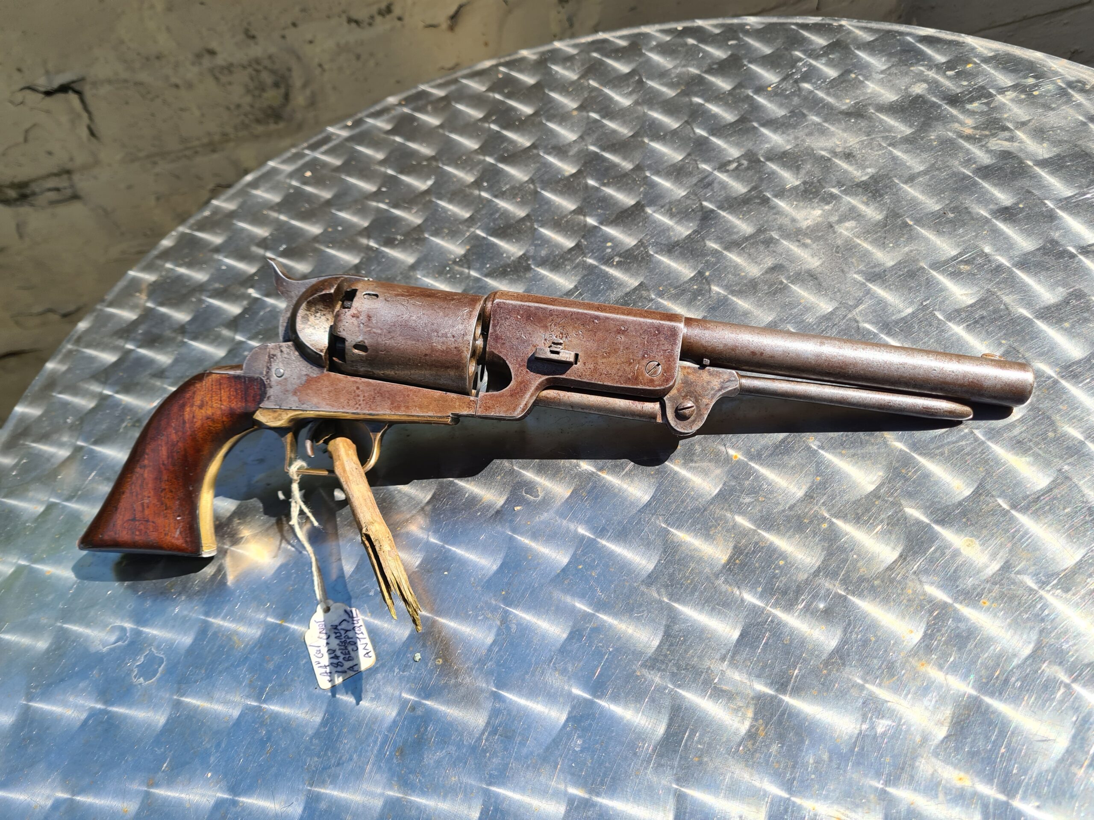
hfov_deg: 67.3
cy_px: 410
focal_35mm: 26
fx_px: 822
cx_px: 547
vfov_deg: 53.1
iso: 50
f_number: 1.8
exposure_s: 1/1148
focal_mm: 5.4
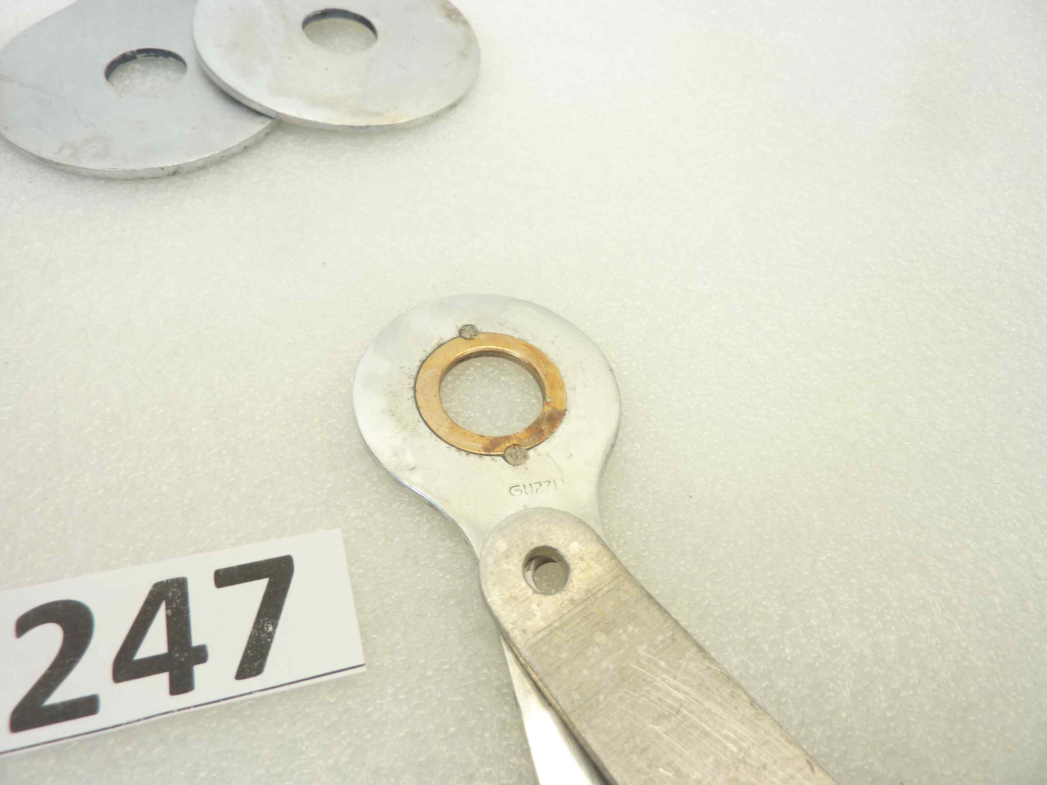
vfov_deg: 54.9
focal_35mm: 25
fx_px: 756
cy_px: 392
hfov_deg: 69.4
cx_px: 524
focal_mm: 4.1
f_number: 3.3
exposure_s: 1/25
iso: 80
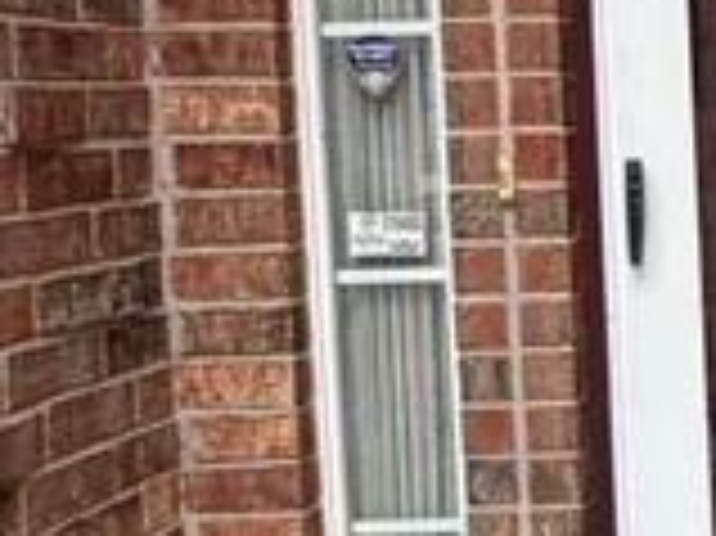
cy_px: 257
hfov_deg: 19.7
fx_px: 1860
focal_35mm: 90
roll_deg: +0.0
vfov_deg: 16.4
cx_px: 973
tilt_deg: -3.1
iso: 200
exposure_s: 1/121
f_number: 2.2
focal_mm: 2.22
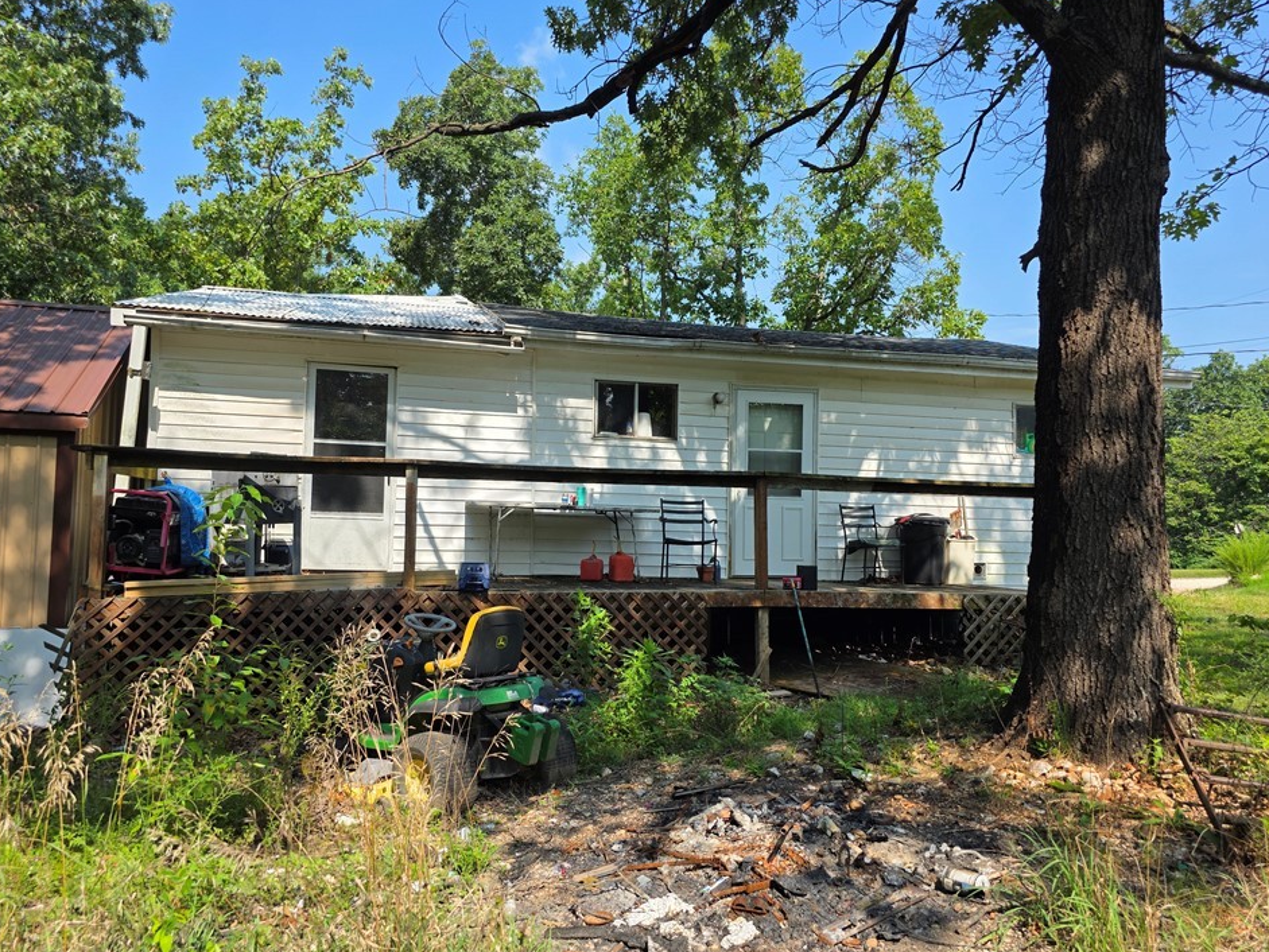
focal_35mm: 25
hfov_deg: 69.3
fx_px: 917
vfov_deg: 54.9
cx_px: 591
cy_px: 481
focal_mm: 6.3
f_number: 1.7
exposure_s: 1/3282
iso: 80
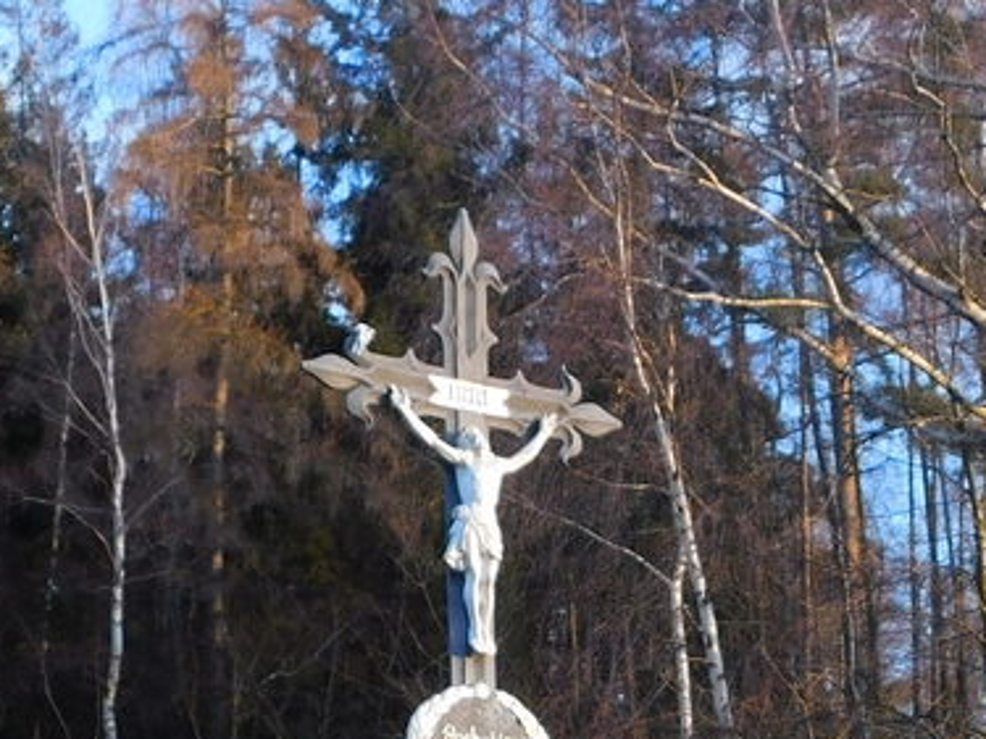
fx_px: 2734
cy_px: 952
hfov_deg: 20.4
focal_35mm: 96
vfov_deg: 14.7
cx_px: 528
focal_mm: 5.3
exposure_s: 1/100
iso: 125
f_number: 3.2
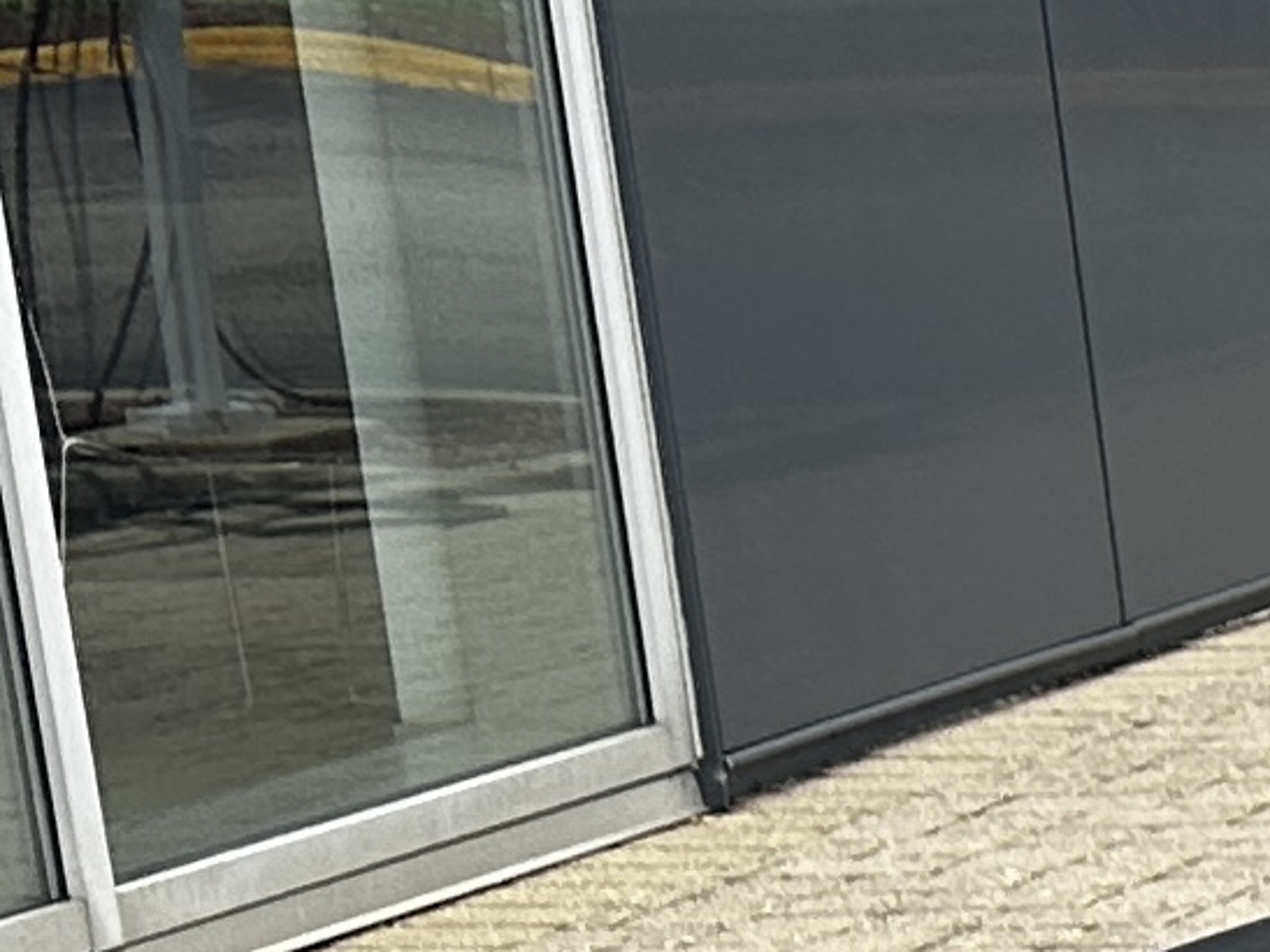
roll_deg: +0.6
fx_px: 6492
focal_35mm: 177
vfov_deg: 8.2
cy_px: 1465
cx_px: 4193
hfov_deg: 8.6
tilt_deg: -14.4
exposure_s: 1/927
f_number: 1.78
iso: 80
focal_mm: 6.86
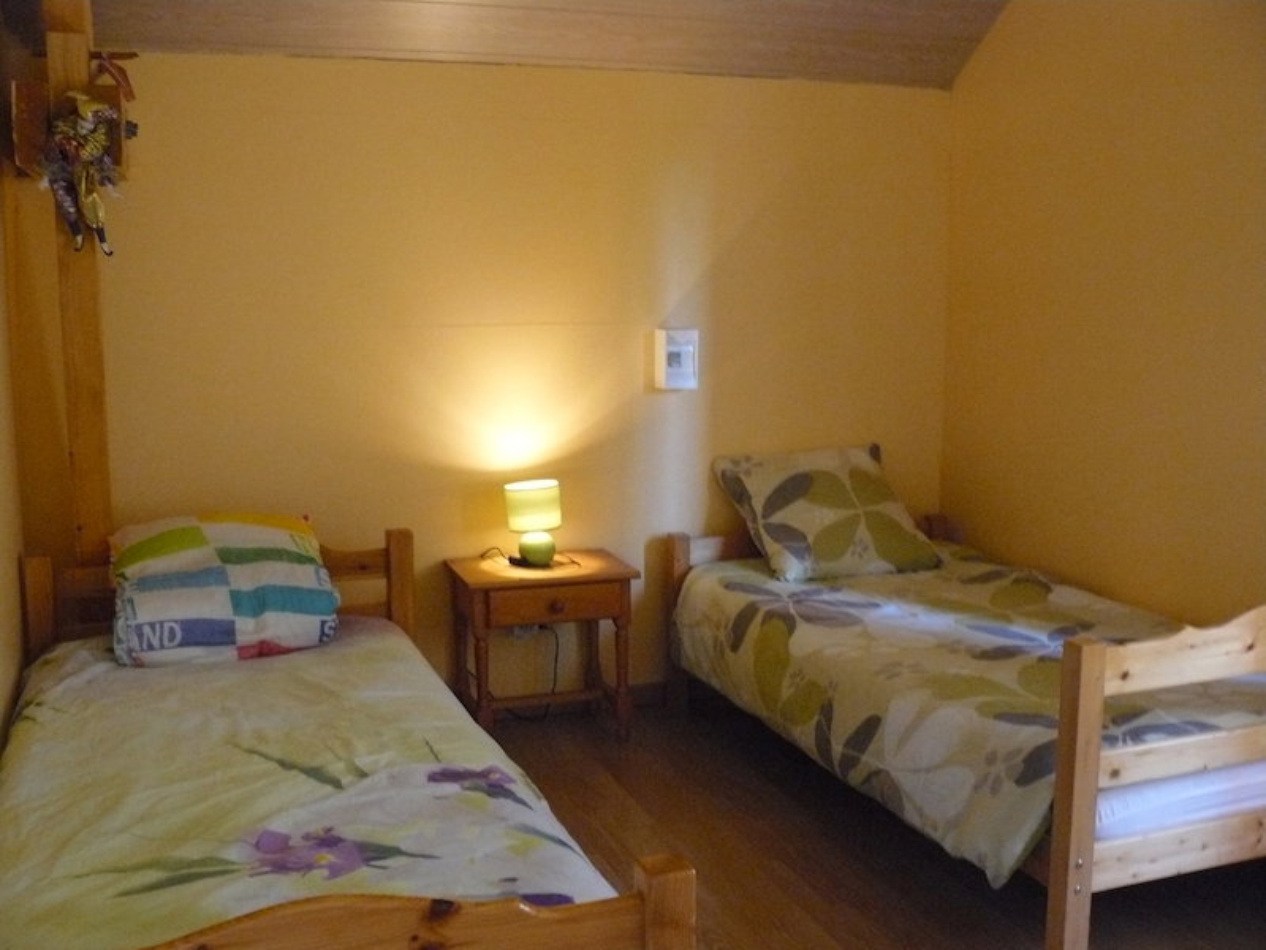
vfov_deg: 39.7
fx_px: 1317
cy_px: 475
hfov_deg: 51.4
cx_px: 633
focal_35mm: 36
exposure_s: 1/13
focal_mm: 6
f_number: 2.8
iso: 400
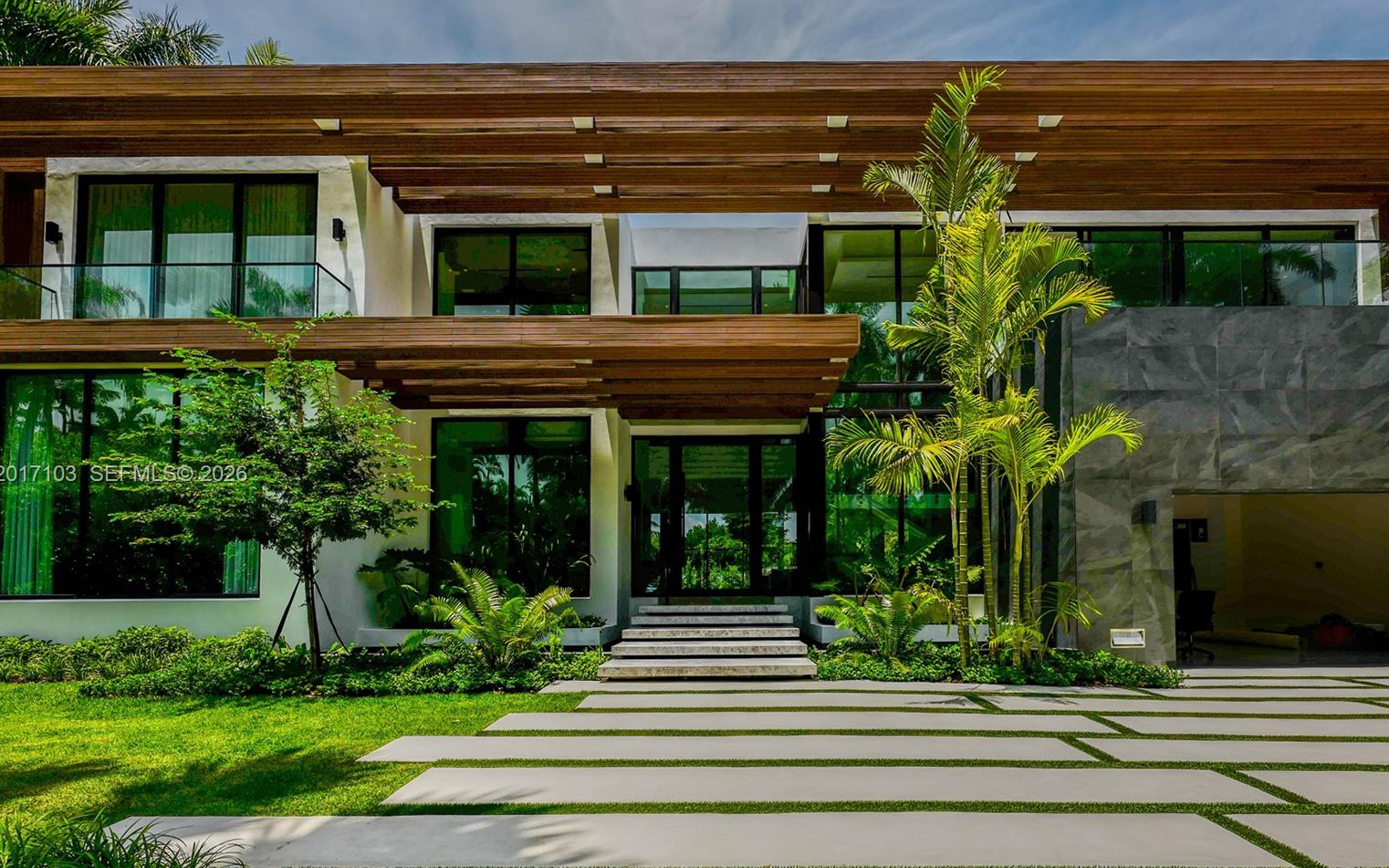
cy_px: 476
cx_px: 694
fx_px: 568
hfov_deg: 101.5
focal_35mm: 15
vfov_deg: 74.6
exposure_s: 1/640
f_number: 7.1
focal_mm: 14
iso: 50
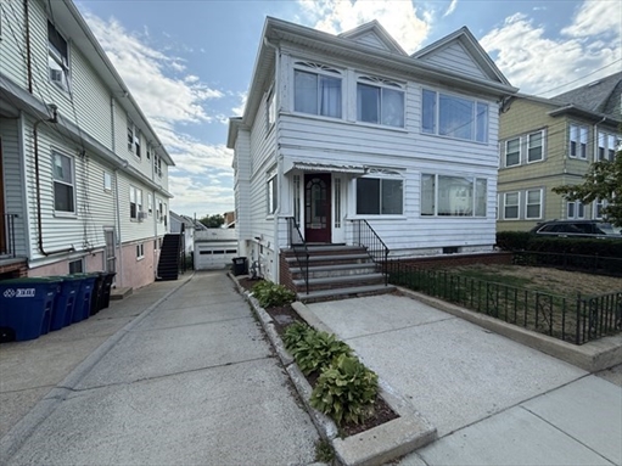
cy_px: 233
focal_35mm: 14
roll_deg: -0.5
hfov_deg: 102.1
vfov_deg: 85.7
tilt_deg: -0.8
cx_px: 311
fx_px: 252
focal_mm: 2.22
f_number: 2.2
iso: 64
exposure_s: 1/1285
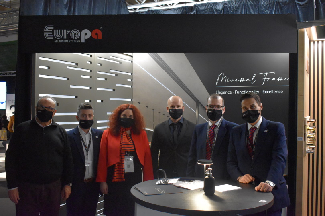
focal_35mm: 38
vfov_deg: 35.5
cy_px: 108
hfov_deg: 51.3
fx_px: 339
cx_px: 162
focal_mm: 25
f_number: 4
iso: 5000
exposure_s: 1/125
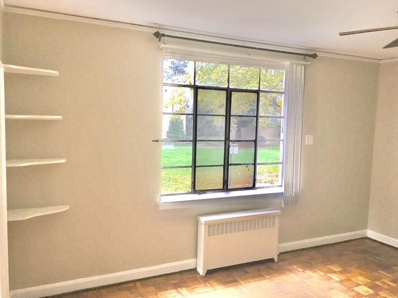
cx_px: 199
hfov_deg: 61.7
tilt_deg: -4.7
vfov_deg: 48.2
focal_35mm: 29
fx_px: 333
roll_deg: -1.4
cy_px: 149
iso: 100
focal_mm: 4.15
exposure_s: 1/30
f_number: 2.2
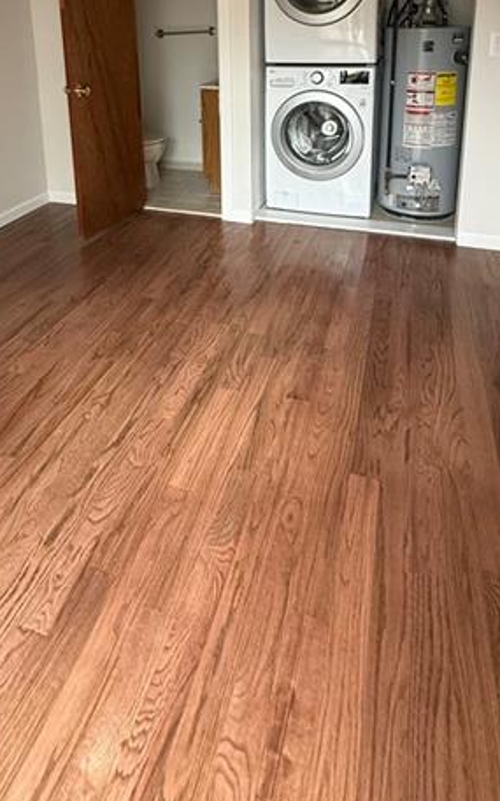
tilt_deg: -12.6
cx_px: 205
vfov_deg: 64.7
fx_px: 545
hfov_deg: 49.0
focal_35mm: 25
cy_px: 137
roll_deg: +2.2
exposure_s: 1/94
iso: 320
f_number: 2.2
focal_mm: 2.22
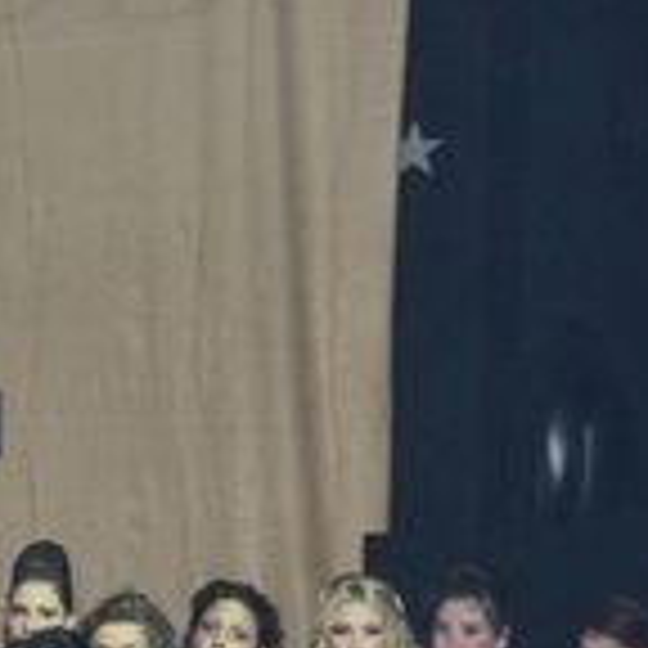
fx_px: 5132
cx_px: -547
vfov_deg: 7.0
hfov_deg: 7.0
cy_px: 1148
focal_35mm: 242
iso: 1000
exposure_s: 1/125
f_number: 8
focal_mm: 35
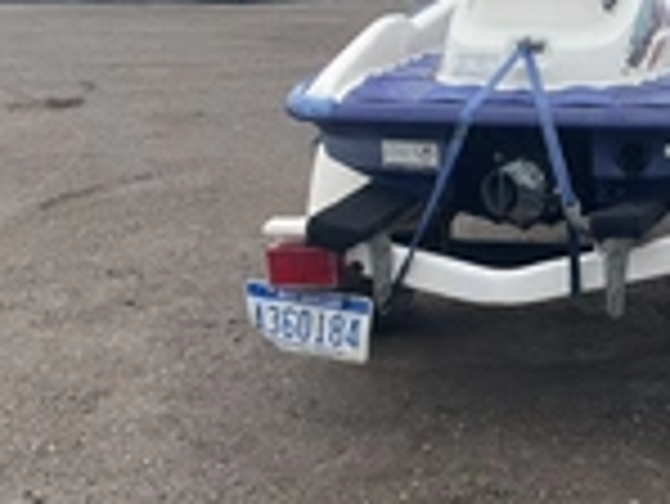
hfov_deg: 23.9
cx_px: 670
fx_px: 1511
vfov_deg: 18.9
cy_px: 256
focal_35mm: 78
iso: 25
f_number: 1.8
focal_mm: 3
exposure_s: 1/770
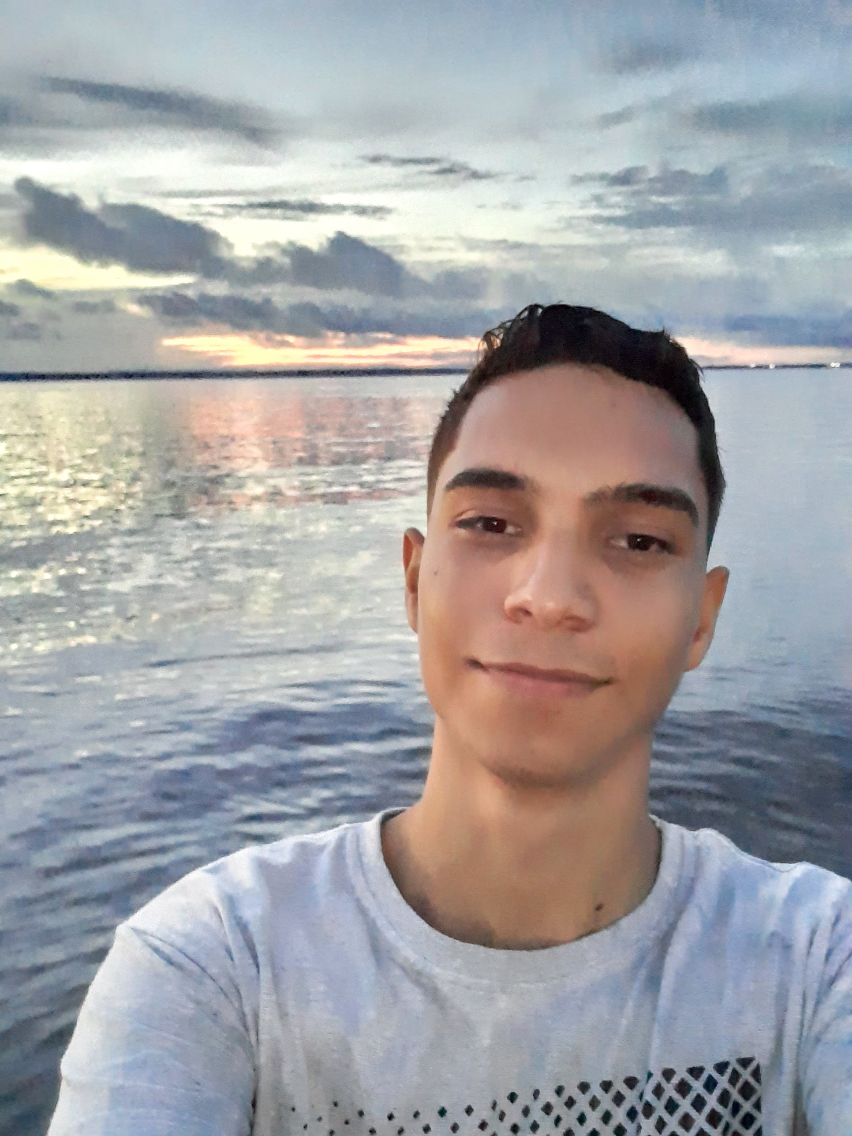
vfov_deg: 56.8
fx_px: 1050
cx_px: 426
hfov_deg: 44.2
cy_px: 568
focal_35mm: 32
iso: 1000
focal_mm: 2.66
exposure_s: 1/12
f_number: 2
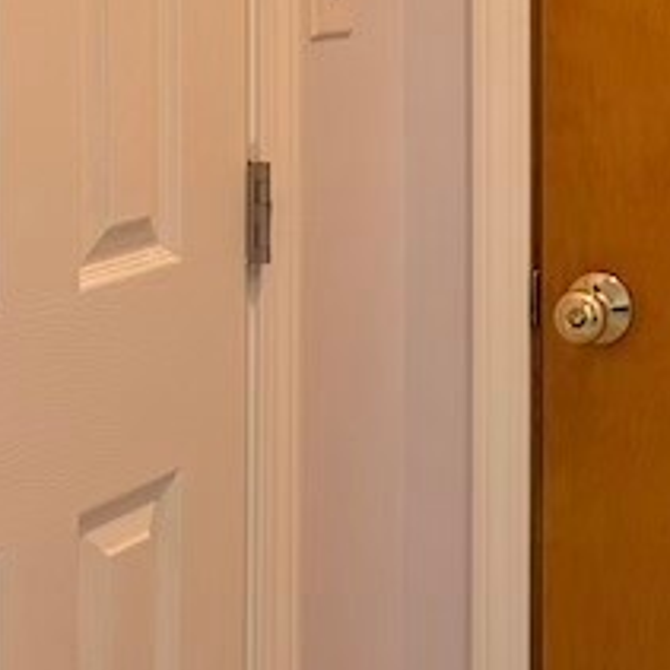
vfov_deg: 16.5
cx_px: 629
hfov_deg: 16.6
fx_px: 2255
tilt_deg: -1.7
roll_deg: -1.0
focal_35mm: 103
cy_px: -16
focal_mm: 6.86
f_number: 1.78
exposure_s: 1/60
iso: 320
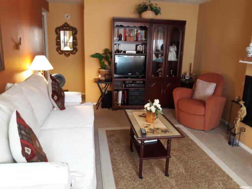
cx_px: 126
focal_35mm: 28
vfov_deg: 49.7
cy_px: 94
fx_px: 204
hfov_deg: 63.4
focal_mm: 3.7
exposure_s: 1/24
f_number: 1.7
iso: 200
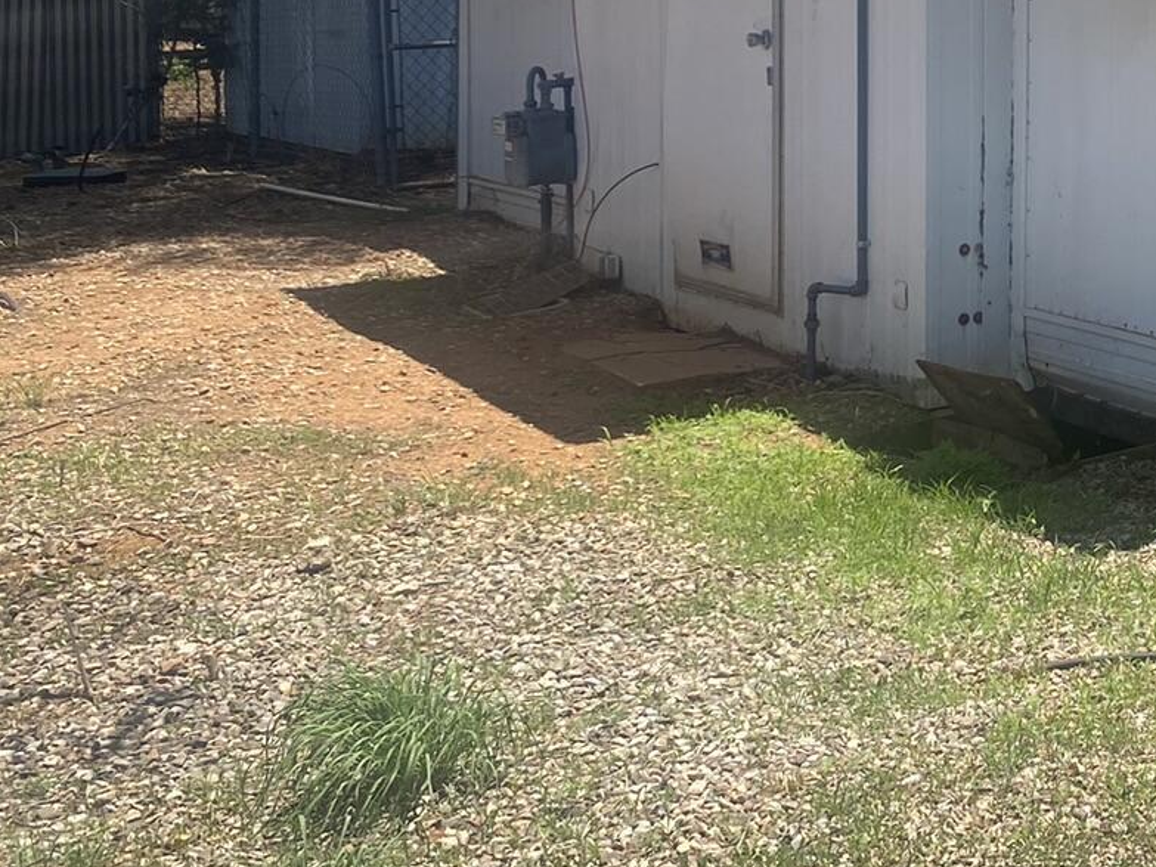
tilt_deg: -1.0
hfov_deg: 25.4
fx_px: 2271
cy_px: -38
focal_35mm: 68
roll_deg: +0.1
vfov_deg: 20.8
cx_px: 1414
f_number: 1.8
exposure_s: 1/1866
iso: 32
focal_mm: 4.25
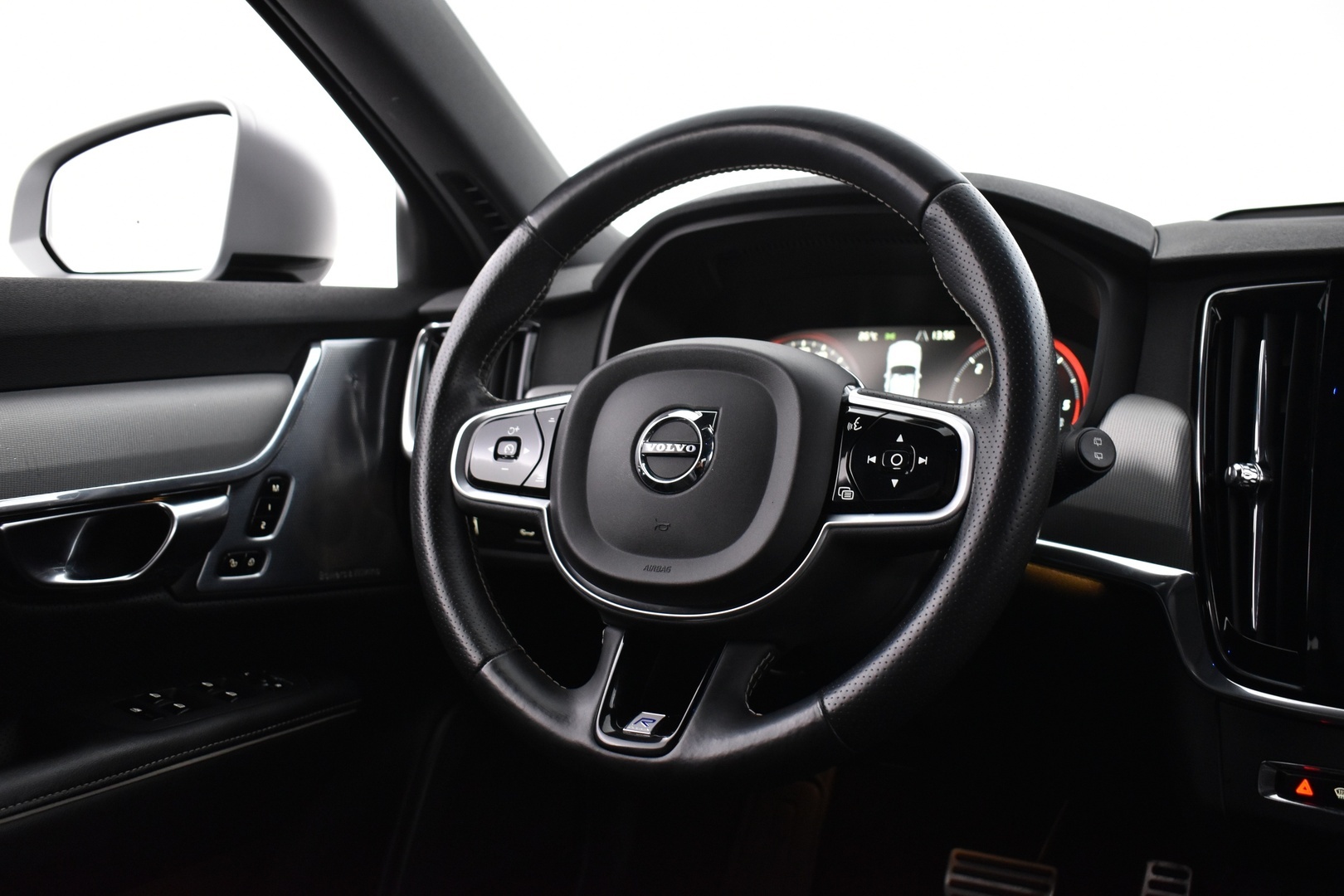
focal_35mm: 34
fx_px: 1288
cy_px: 448
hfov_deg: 55.1
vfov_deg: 38.4
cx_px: 672
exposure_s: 1/15
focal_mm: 23
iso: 1250
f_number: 3.8
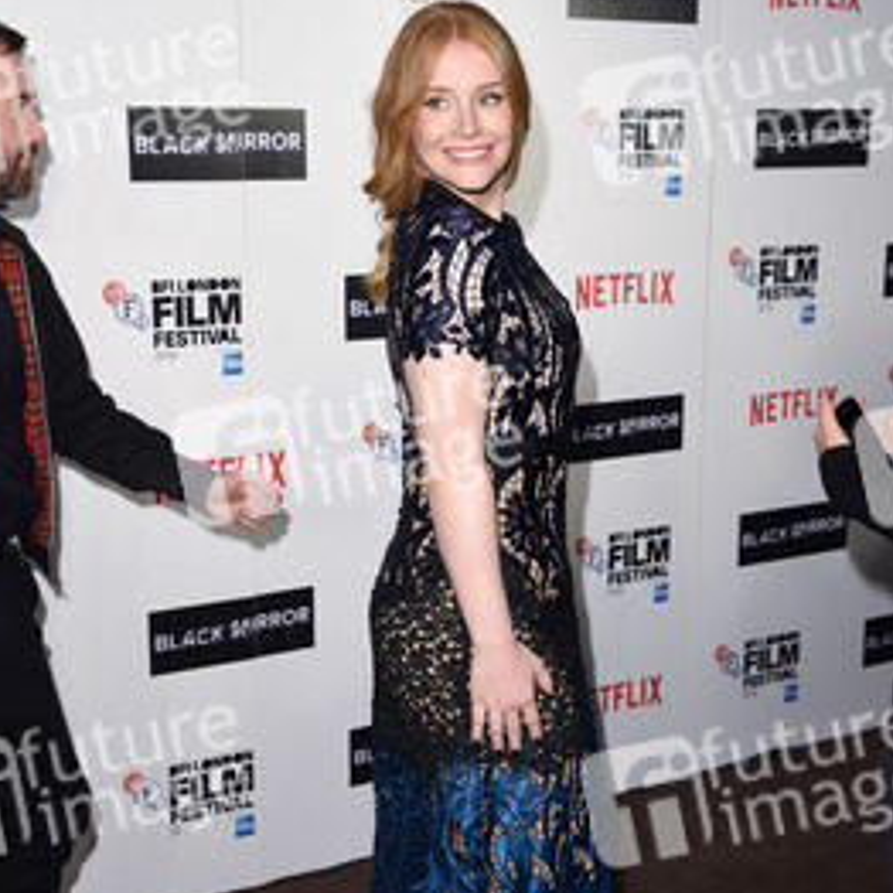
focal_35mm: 52
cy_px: 617
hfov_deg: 32.8
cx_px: 448
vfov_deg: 32.4
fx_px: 1518
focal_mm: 40
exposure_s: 1/250
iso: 640
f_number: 5.6
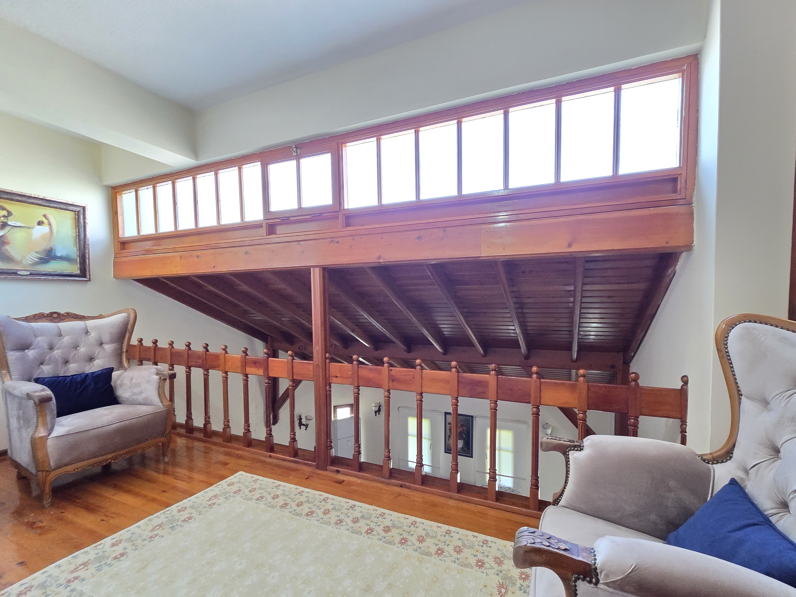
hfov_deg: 102.0
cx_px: 420
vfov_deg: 85.6
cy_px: 320
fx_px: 322
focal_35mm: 14
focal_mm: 2.2
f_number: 2.2
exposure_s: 1/50
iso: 400
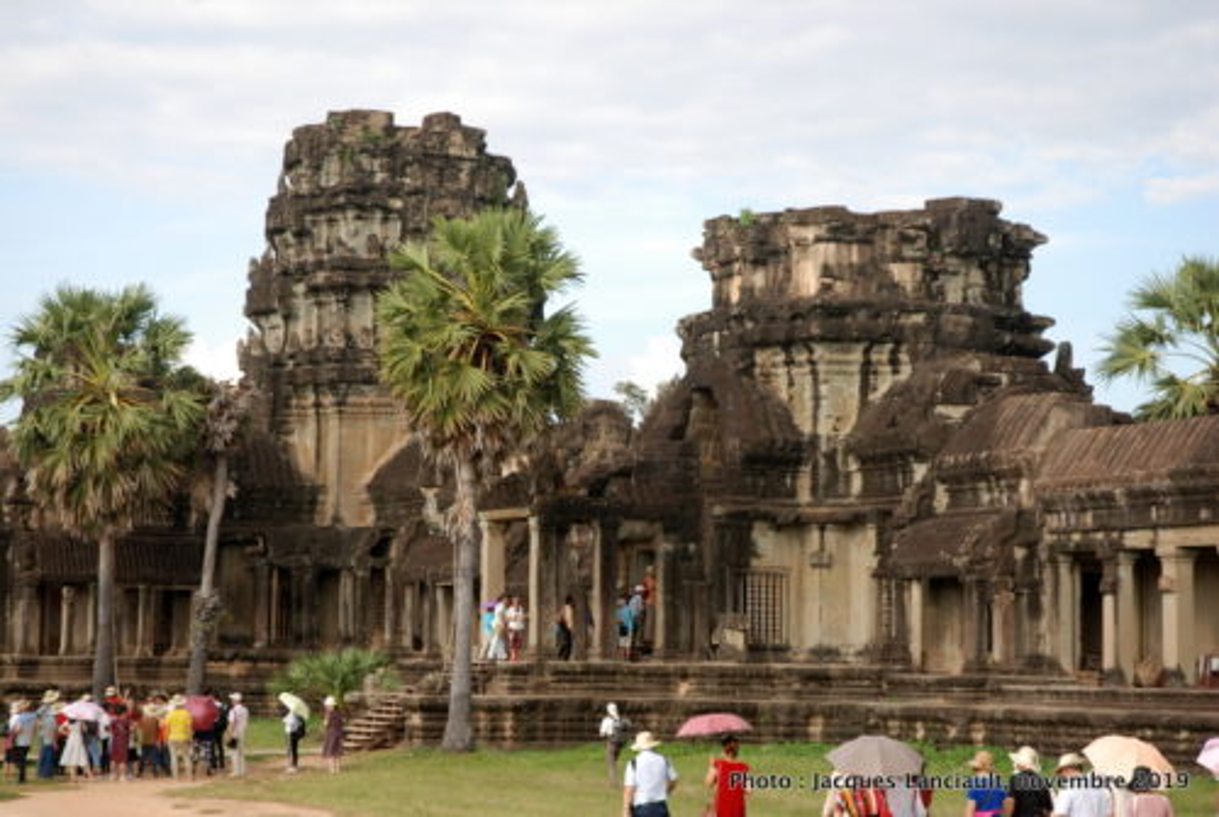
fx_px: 2645
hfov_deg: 26.0
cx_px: 610
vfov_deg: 17.6
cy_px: 408
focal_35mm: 78
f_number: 6.3
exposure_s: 1/160
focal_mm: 52
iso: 125
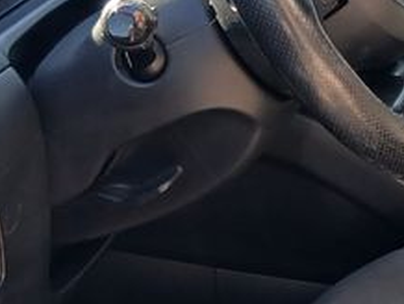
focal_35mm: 122
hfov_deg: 15.1
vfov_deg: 12.1
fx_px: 1425
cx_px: 587
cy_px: 26
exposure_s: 1/50
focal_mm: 3.98
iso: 32
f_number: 1.8
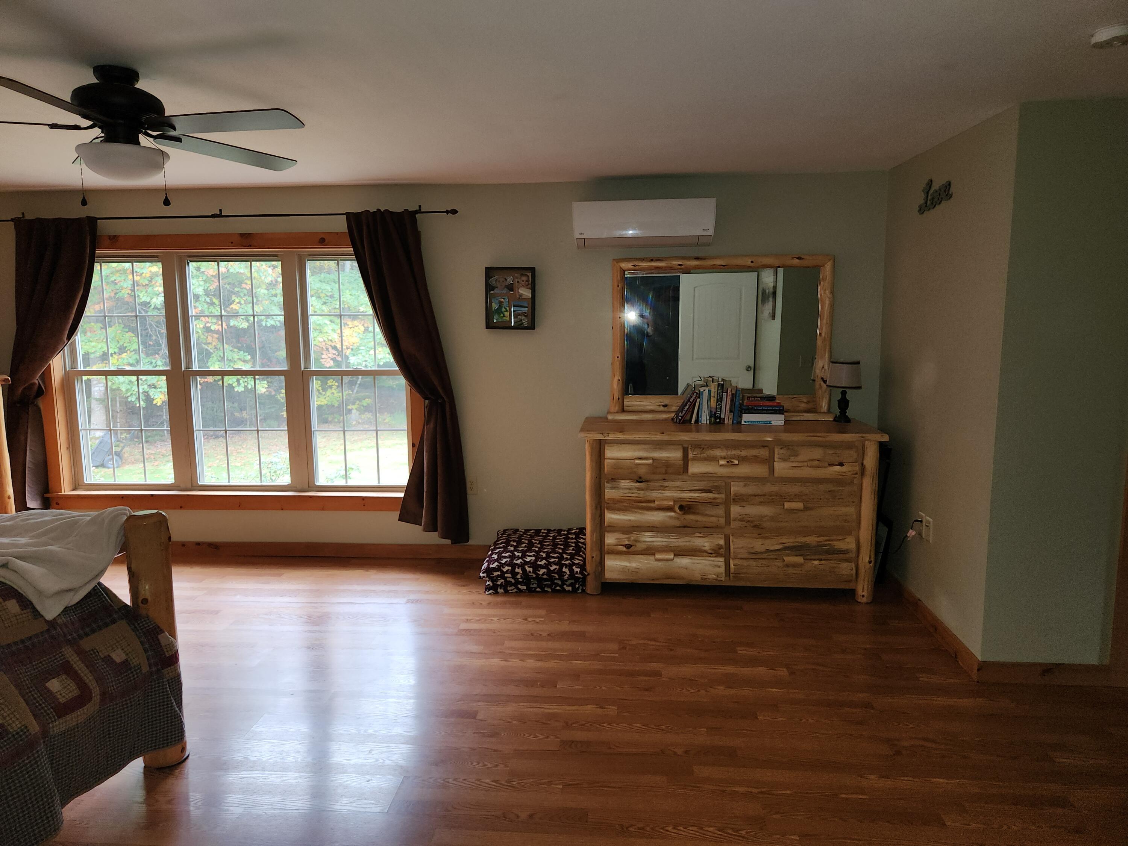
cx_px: 564
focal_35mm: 23
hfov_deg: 73.9
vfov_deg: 58.9
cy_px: 423
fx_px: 749
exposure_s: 1/24
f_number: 1.8
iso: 100
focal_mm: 5.4
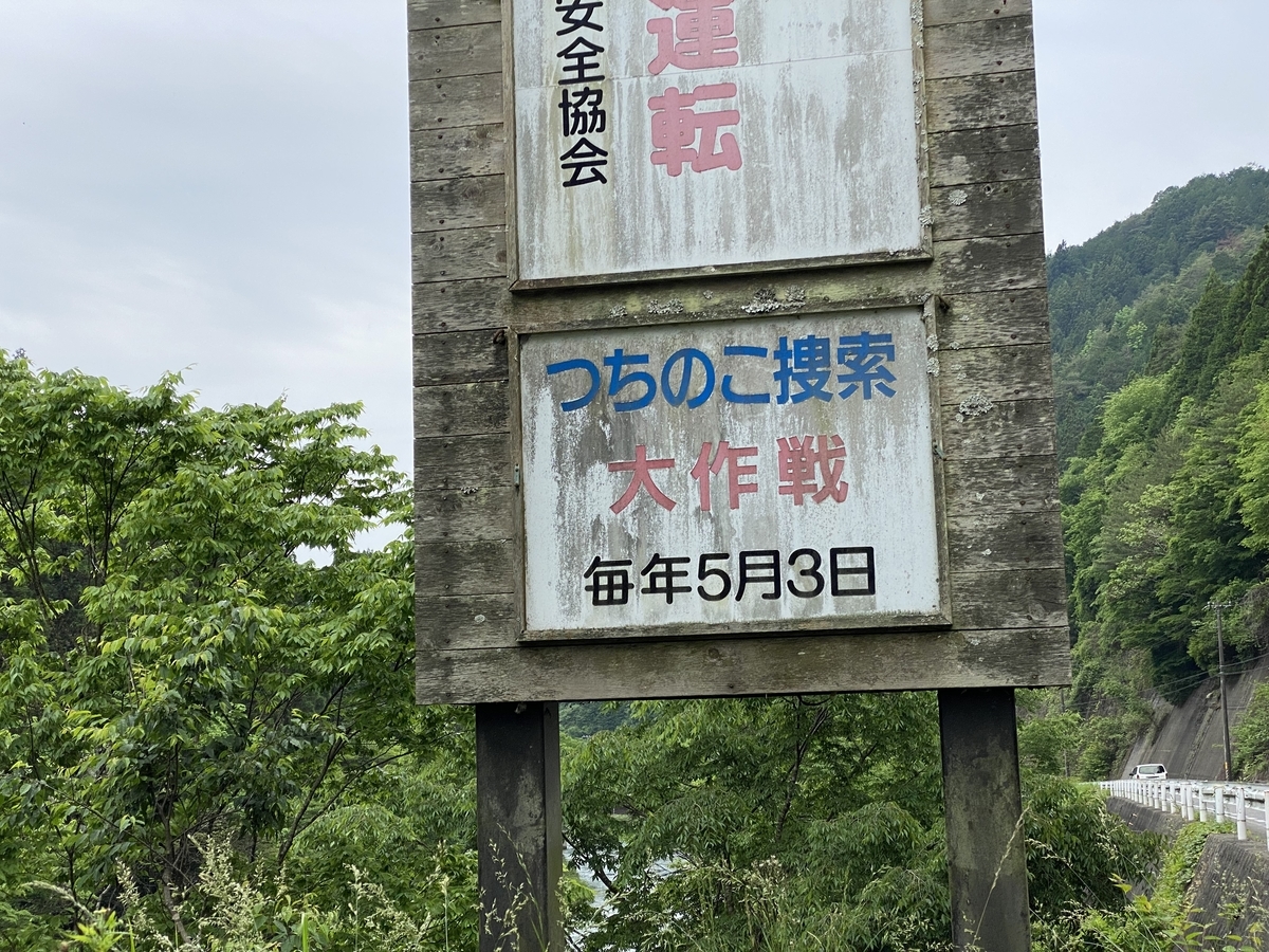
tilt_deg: +8.3
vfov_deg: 28.0
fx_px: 1906
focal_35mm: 52
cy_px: 476
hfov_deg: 36.8
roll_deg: +0.9
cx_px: 634
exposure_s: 1/761
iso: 20
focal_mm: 6
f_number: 2
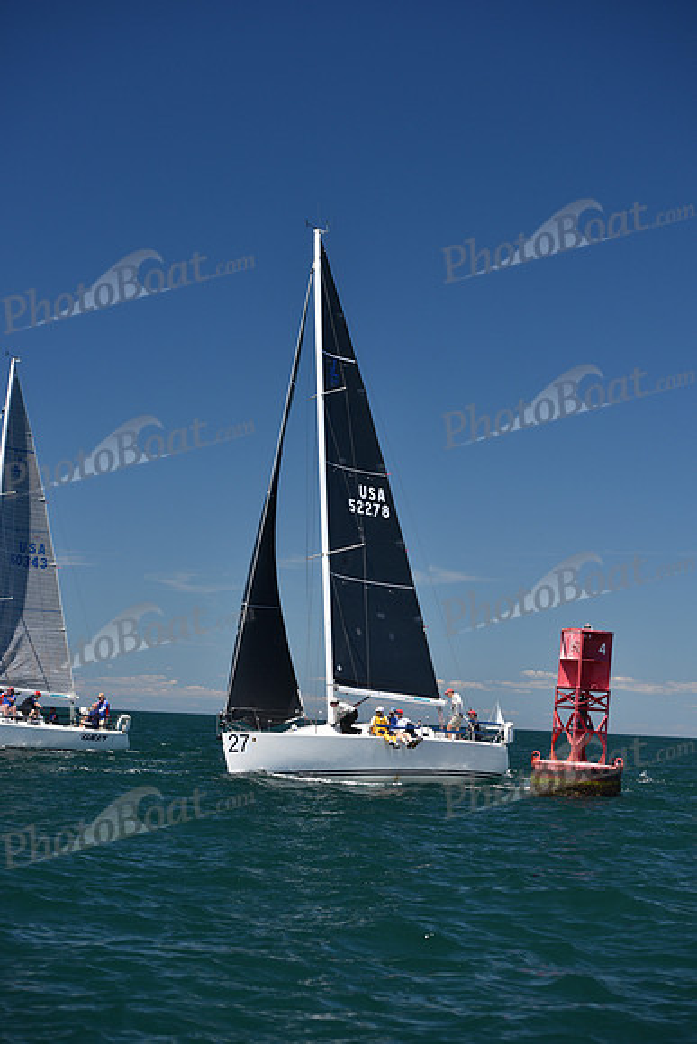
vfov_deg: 25.4
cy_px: 522
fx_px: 2322
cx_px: 348
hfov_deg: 17.1
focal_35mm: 80
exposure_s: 1/800
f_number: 4.5
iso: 250
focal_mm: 80
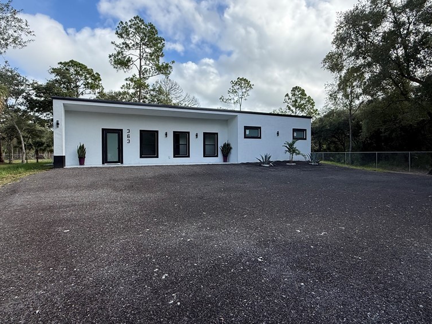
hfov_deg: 84.7
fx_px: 237
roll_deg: -0.1
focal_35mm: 19
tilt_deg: +0.4
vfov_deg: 68.6
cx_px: 216
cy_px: 156
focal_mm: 2.22
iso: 64
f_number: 2.2
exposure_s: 1/1189
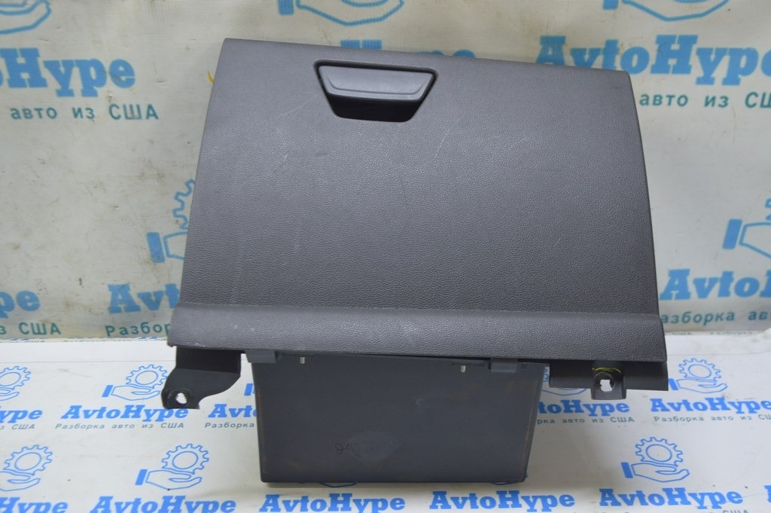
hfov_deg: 51.3
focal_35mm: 38
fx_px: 802
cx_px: 386
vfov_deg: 35.4
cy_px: 256
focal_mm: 25
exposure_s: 1/20
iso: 400
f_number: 5.6
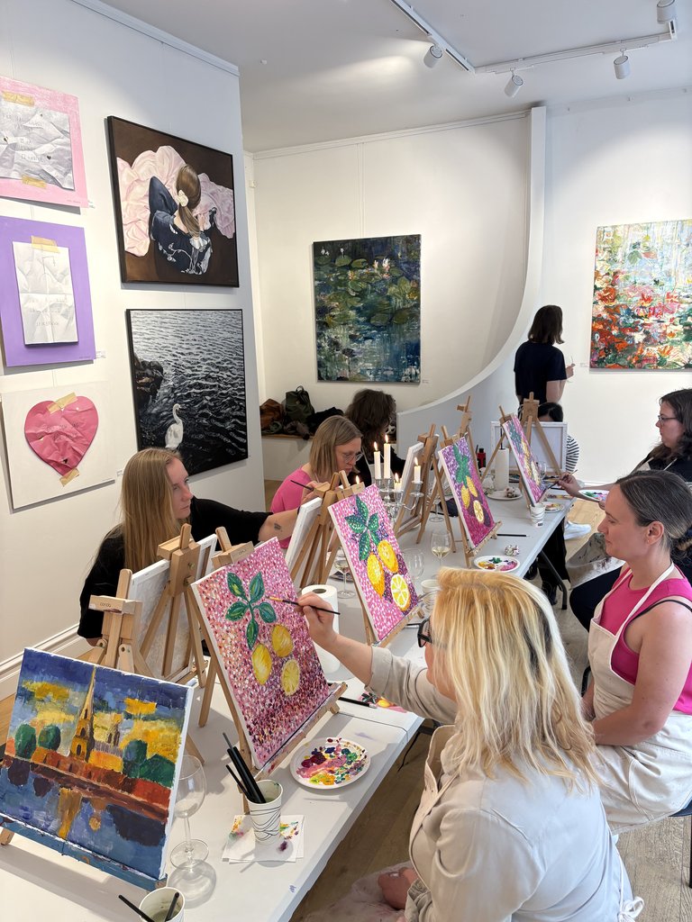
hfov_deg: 53.1
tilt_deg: -11.3
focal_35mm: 26
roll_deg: +1.9
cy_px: 461
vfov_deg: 67.3
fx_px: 693
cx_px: 346
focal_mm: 5.96
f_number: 1.6
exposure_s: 1/100
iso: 80
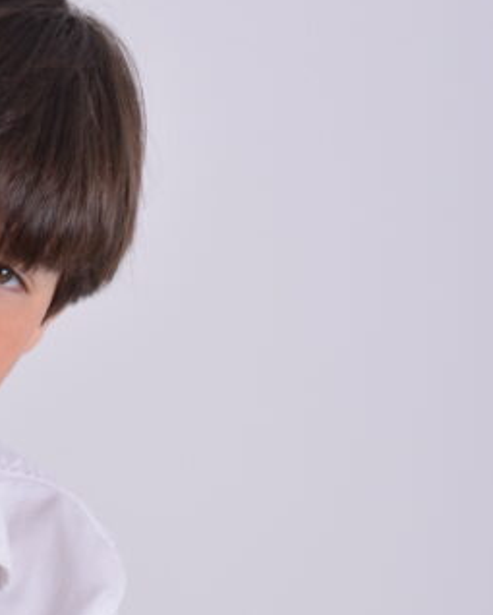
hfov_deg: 6.2
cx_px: -124
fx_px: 4526
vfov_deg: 7.7
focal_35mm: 249
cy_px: 656
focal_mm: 55
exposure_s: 1/160
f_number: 11
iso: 200
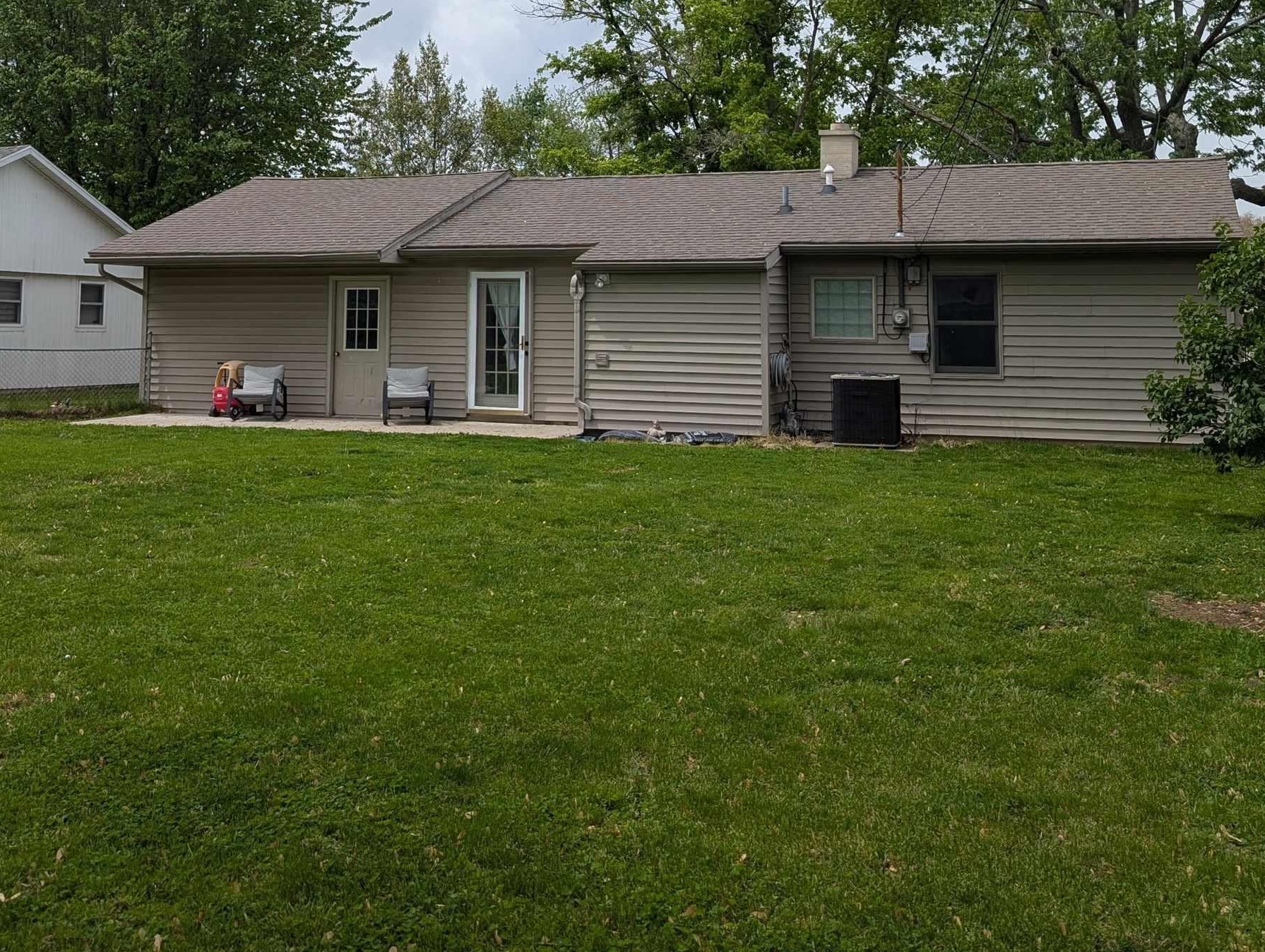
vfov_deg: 34.2
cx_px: 523
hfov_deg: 45.5
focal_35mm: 41
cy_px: 193
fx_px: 1501
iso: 22
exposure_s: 1/1418
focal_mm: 6.9
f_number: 1.68
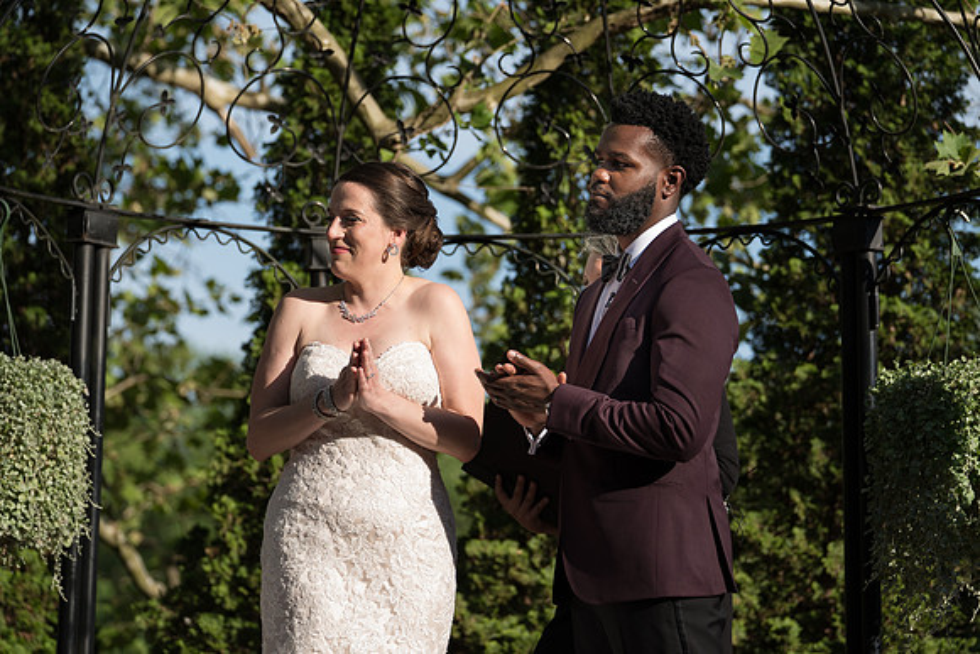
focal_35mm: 162
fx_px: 4416
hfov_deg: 12.7
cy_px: 353
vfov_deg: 8.5
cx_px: 529
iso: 50
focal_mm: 144
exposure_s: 1/500
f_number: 4
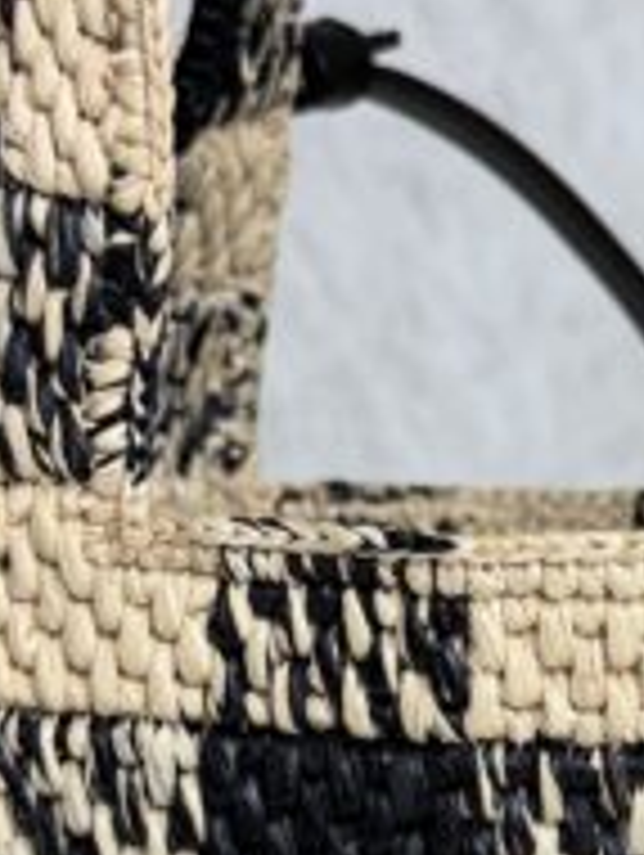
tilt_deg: -10.0
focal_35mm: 101
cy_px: 806
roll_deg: +0.3
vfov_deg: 19.0
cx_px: 599
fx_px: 2500
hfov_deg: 14.5
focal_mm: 6.76
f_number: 1.78
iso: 100
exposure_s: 1/120
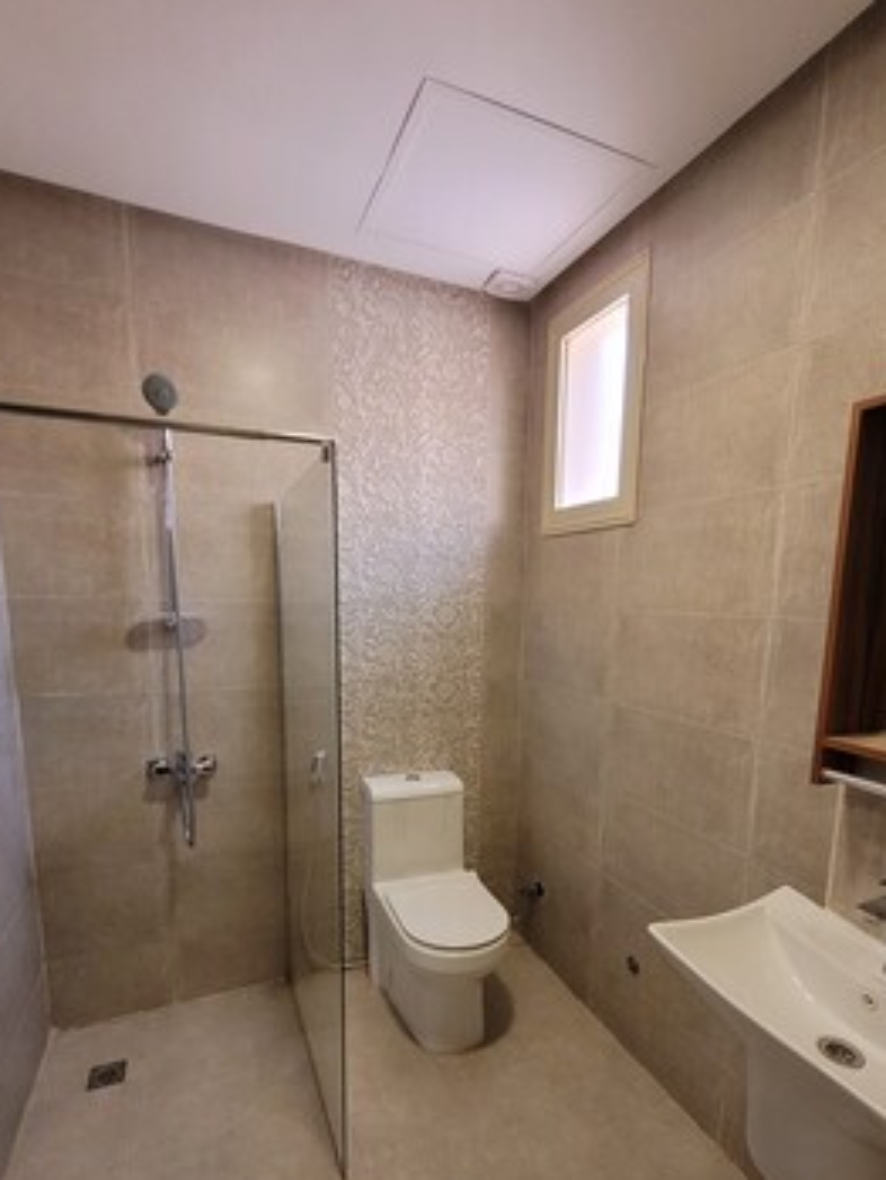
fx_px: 580
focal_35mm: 17
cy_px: 695
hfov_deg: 74.7
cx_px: 475
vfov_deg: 90.1
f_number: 2.2
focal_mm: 1.74
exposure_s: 1/50
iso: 320
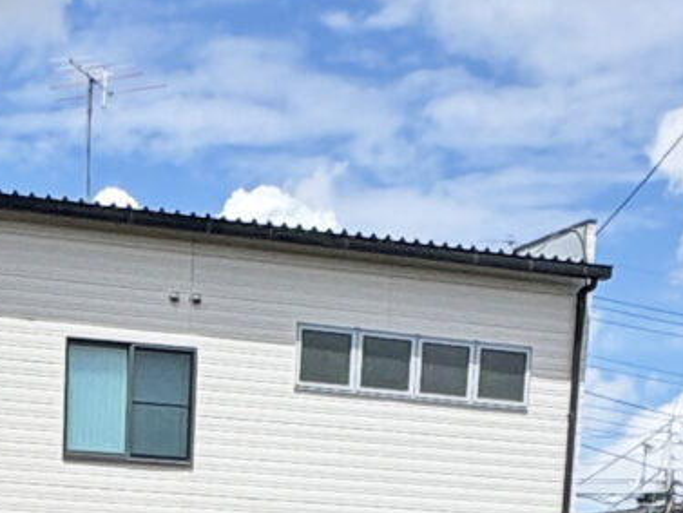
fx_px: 1875
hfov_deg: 19.9
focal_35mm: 95
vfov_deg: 13.0
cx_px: -27
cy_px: 1095
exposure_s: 1/1709
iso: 50
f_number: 2.2
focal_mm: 2.22
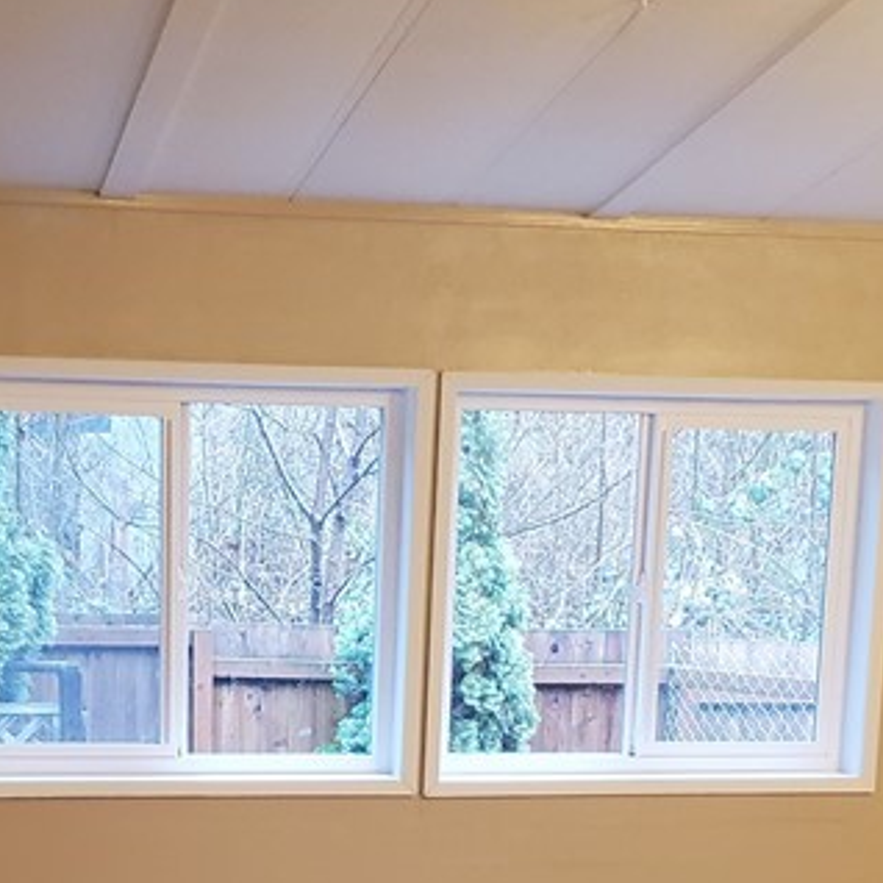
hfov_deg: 23.3
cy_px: 855
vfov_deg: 22.6
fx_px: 2136
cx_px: 330
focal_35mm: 74
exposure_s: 1/40
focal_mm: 4.3
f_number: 1.5
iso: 500
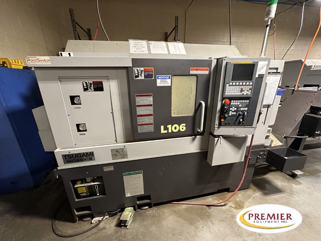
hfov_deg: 102.1
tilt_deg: -18.1
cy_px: 120
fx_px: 130
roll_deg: +1.2
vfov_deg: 85.7
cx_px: 160
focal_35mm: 14
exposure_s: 1/60
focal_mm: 2.22
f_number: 2.2
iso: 500
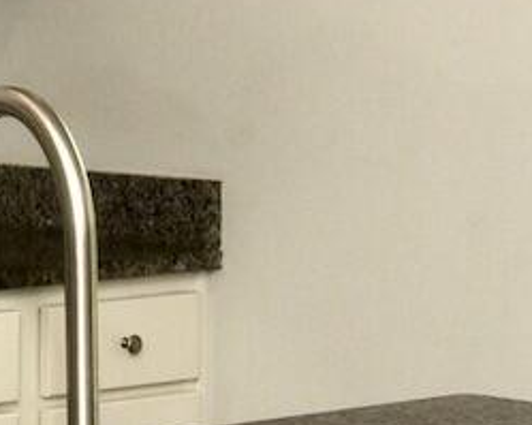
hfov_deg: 8.7
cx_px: -252
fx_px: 3415
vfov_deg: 7.1
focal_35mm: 217
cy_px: 113
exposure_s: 1/60
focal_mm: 30
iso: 1000
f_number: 22
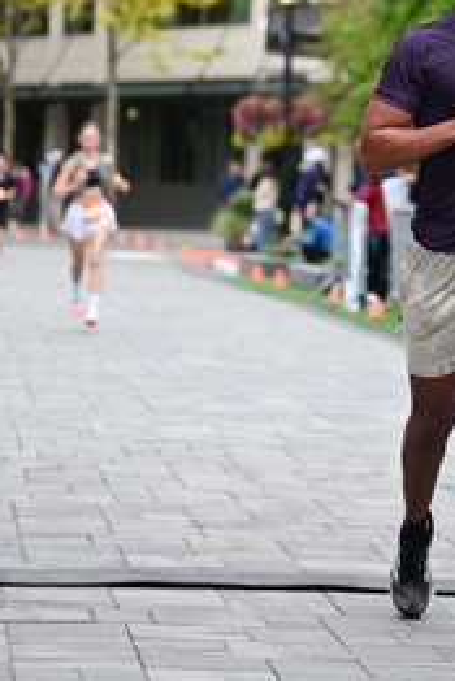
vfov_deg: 11.7
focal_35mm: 174
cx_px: 410
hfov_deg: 7.9
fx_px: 3294
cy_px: 49
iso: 640
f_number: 2.8
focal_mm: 83
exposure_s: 1/2000
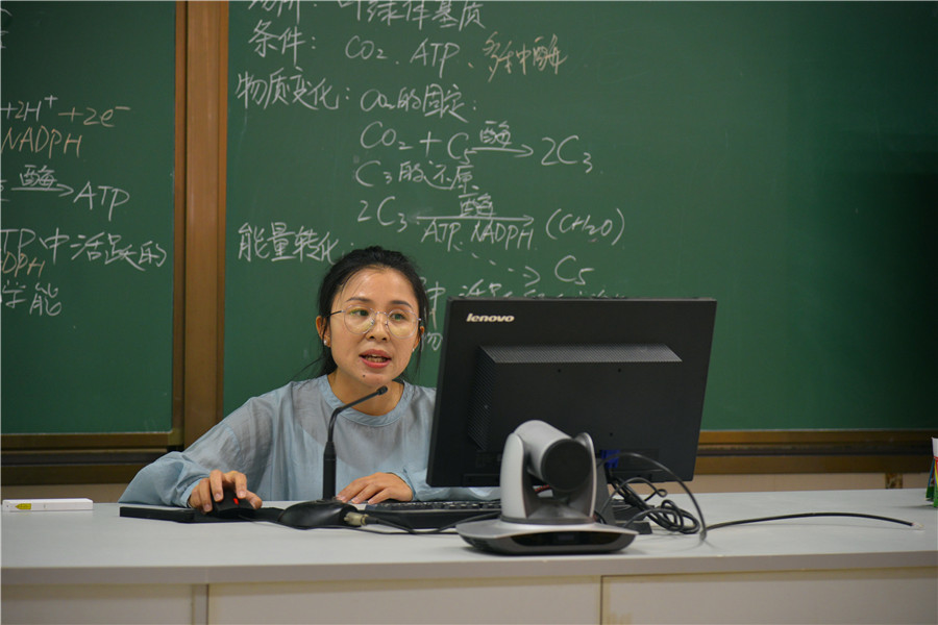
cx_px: 469
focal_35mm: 120
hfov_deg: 17.1
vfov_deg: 11.4
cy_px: 312
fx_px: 3126
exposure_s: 1/100
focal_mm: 120
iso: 1000
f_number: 4.5
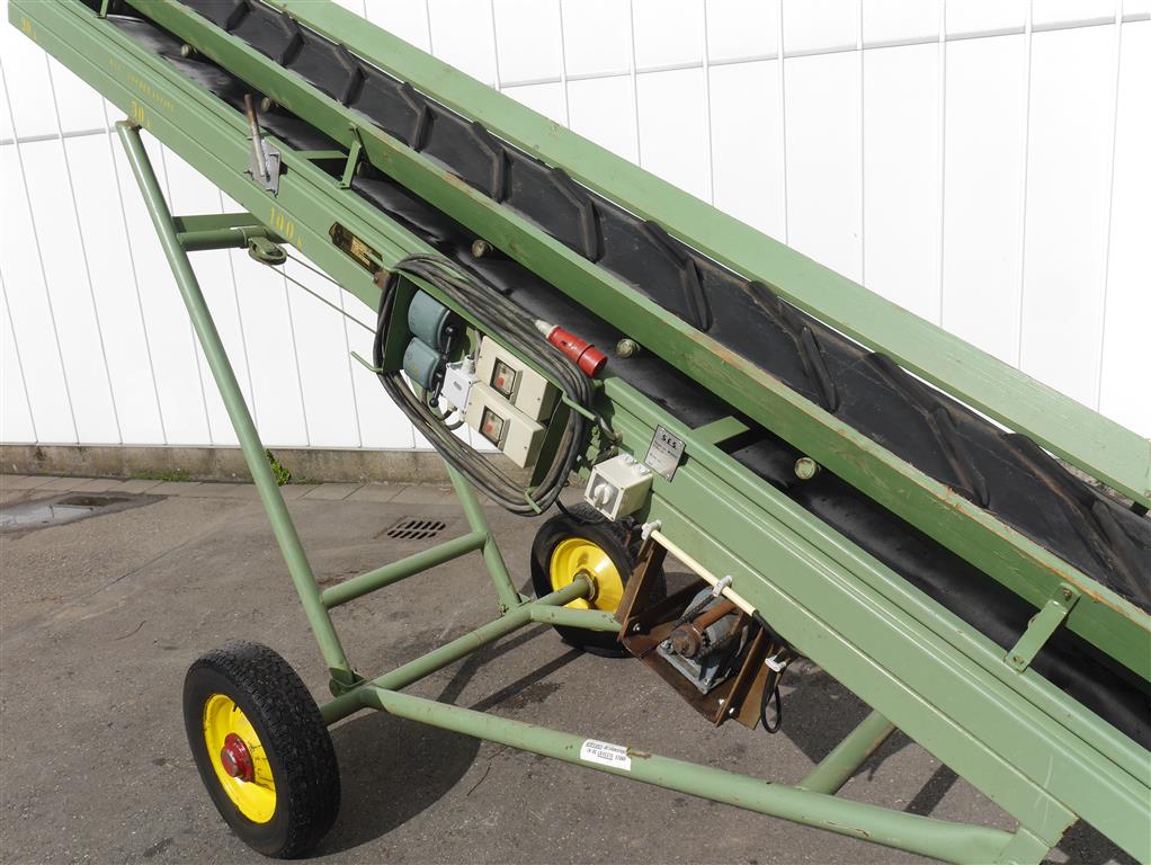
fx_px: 932
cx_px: 576
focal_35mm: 28
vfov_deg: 49.8
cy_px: 432
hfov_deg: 63.4
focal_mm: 14
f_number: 9
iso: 160
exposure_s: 1/640
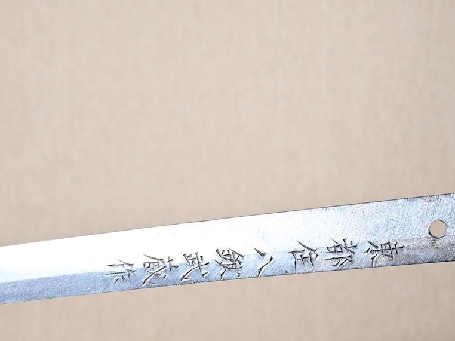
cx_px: 235
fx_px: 1010
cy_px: 214
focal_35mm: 77
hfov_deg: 25.4
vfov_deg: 19.1
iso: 100
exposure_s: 1
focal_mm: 29
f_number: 4
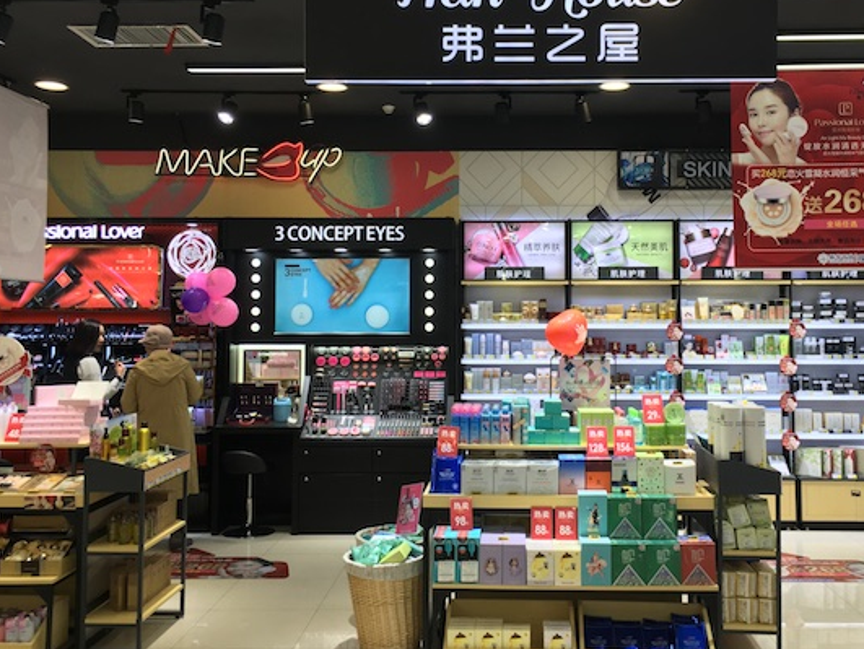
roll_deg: -0.9
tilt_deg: +3.4
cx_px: 491
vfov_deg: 38.7
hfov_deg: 50.0
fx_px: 924
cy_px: 287
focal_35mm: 37
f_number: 2.2
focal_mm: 4.15
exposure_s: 1/100
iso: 40
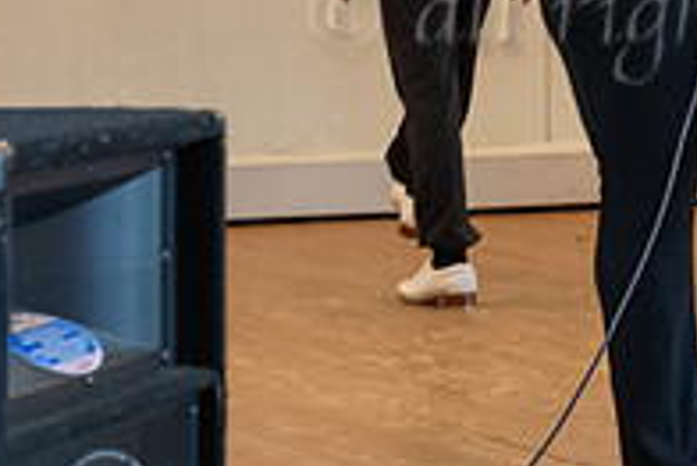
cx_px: 581
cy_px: -44
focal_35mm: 170
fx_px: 3294
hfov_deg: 12.0
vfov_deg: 8.0
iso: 1600
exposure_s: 1/200
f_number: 4
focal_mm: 50
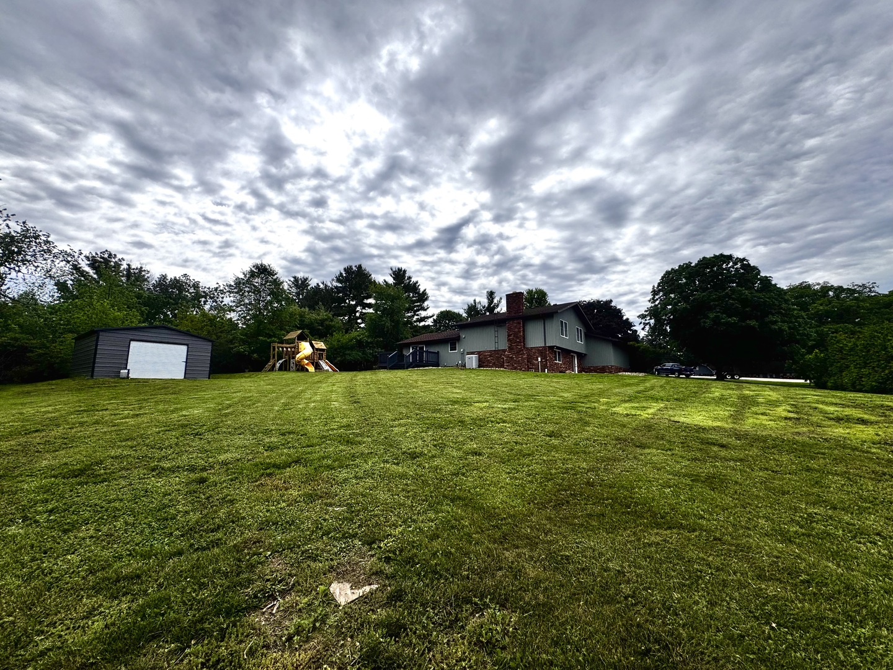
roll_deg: +0.0
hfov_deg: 102.1
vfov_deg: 85.7
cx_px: 446
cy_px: 335
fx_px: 361
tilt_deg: +8.8
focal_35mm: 14
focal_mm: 2.22
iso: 50
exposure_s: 1/3906
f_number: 2.2
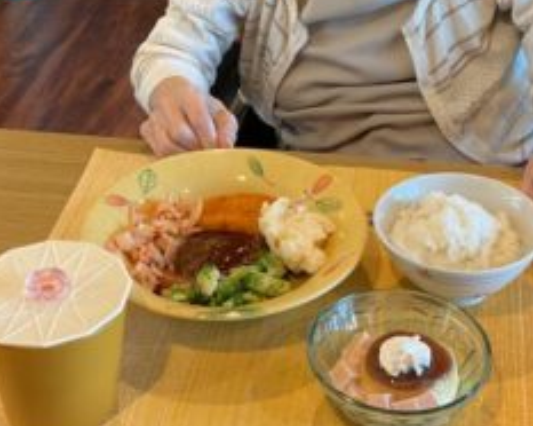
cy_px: 80
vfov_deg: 20.7
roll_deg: +0.0
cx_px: 309
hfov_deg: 26.0
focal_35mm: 73
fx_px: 1151
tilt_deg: -28.8
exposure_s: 1/60
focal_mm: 3
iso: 64
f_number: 1.8
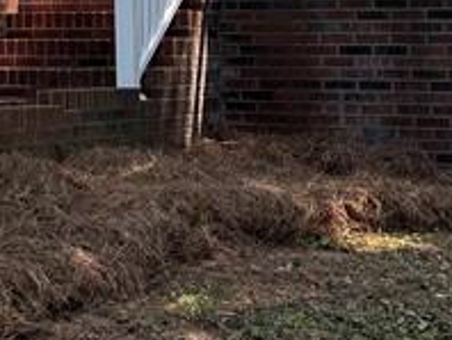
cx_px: 0
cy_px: -173
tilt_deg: +2.9
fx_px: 1621
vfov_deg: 11.5
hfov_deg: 15.6
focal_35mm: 124
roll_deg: +0.3
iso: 80
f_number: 1.78
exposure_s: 1/627
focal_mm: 6.76
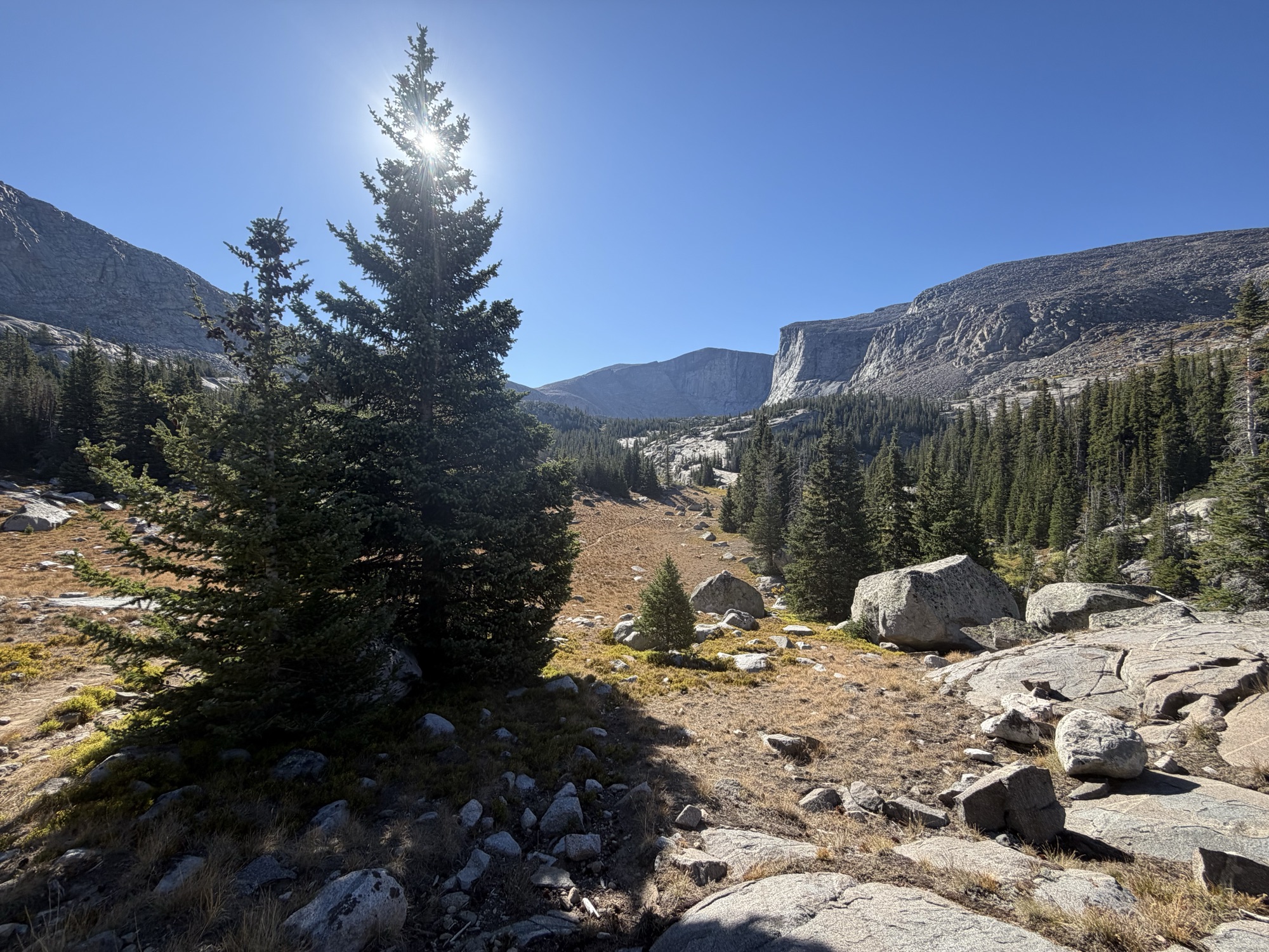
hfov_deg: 102.1
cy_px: 476
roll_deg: -0.3
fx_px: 513
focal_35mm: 14
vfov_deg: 85.7
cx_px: 634
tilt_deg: -2.0
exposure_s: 1/734
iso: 40
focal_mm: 2.22
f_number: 2.2
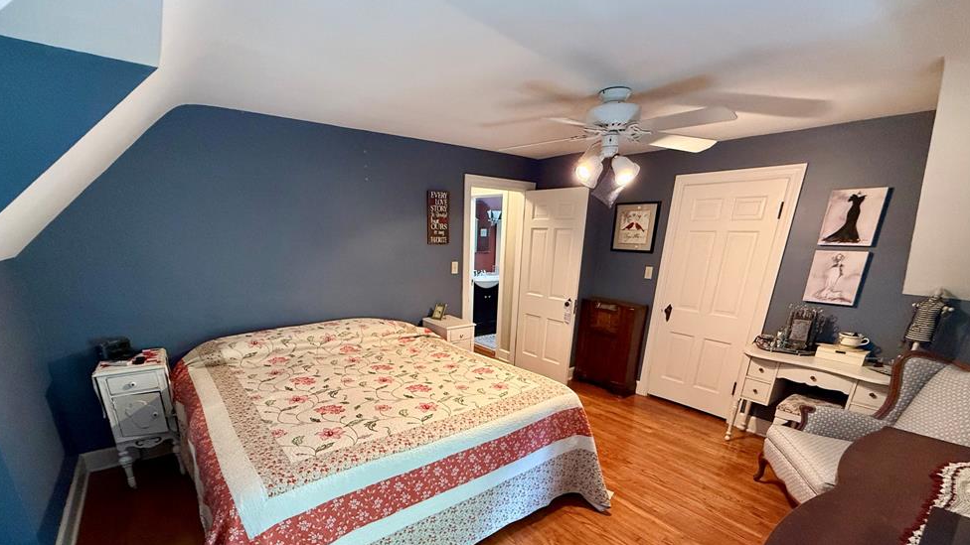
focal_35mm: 16
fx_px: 412
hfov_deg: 99.3
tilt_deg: -19.5
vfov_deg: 64.9
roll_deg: -1.0
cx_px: 467
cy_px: 373
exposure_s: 1/60
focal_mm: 2.22
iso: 500
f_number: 2.2
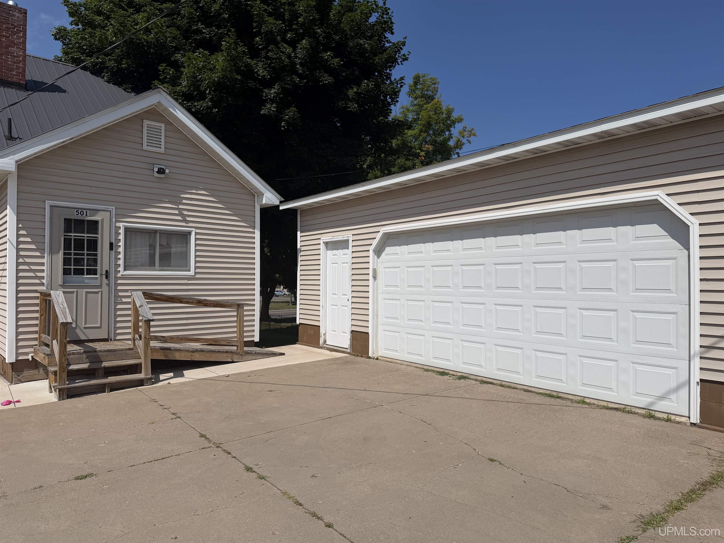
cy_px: 272
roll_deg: -0.3
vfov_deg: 56.8
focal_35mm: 24
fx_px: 502
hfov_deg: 71.6
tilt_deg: +0.7
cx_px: 362
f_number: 1.78
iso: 100
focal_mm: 6.76
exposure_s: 1/14286
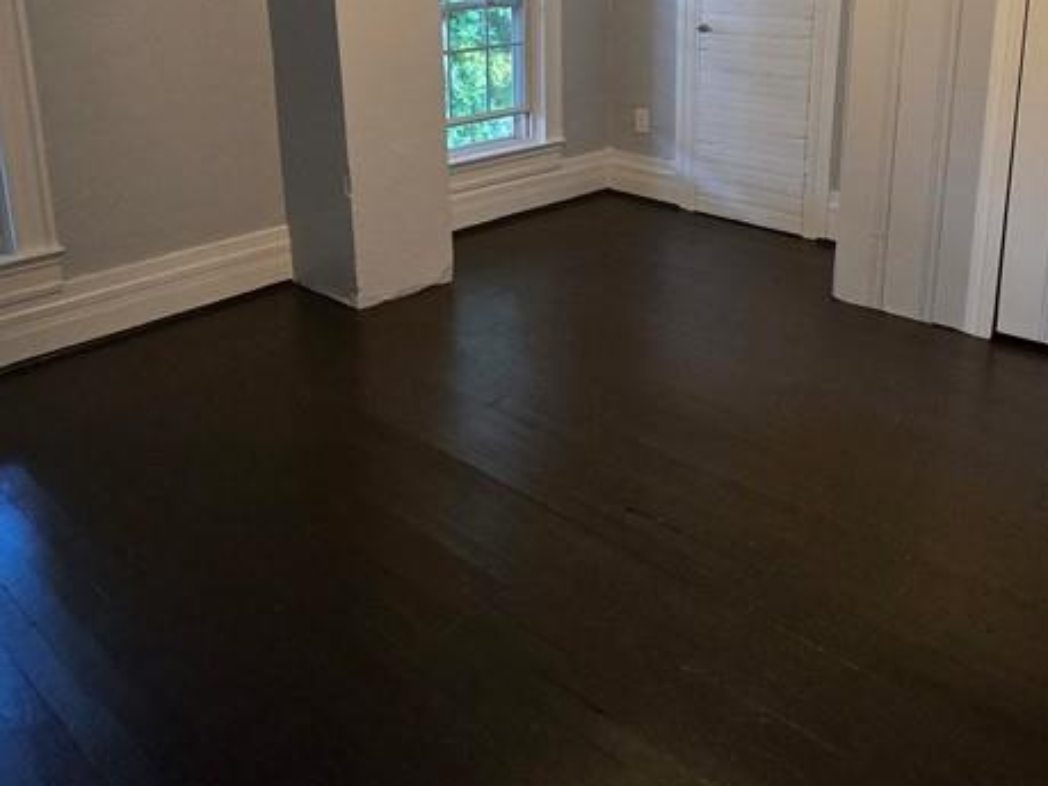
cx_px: 548
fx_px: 878
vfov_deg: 46.1
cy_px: 176
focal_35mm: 29
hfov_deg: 61.6
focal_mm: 2.2
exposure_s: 1/60
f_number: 2.2
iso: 1000
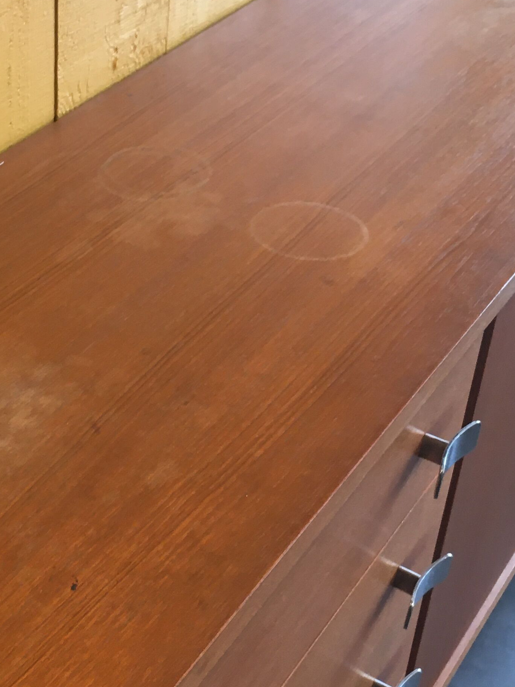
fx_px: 1270
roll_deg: -1.9
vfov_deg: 30.3
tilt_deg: -36.5
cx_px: 52
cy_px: 374
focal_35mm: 64
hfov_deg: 22.4
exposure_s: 1/33
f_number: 2.2
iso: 100
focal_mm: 4.15
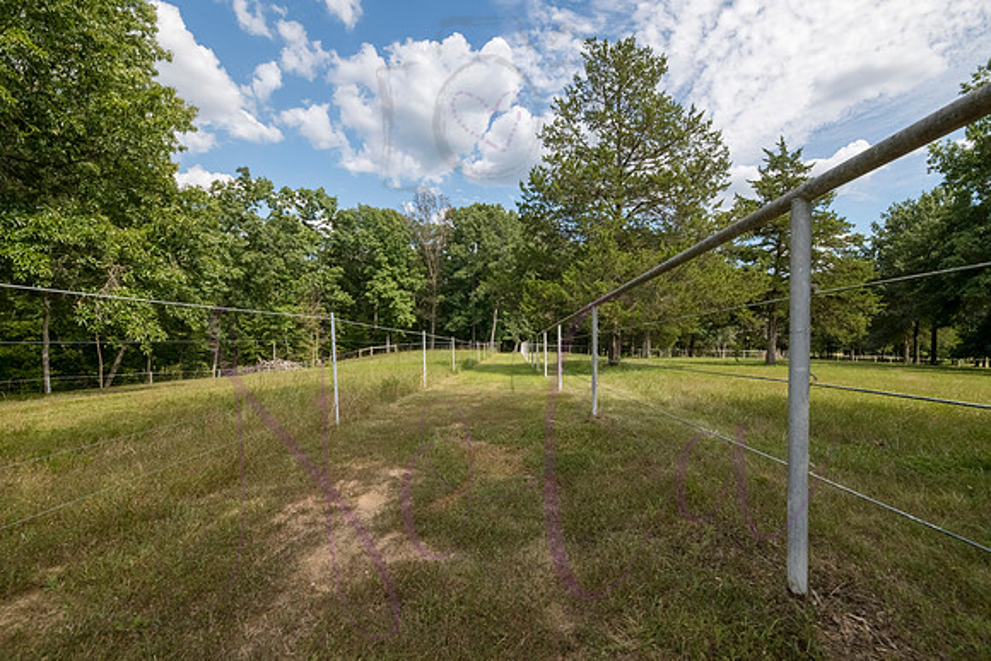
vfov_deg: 78.3
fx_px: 406
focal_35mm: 15
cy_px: 335
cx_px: 504
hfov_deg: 101.3
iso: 800
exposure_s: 1/500
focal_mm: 14
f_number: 11
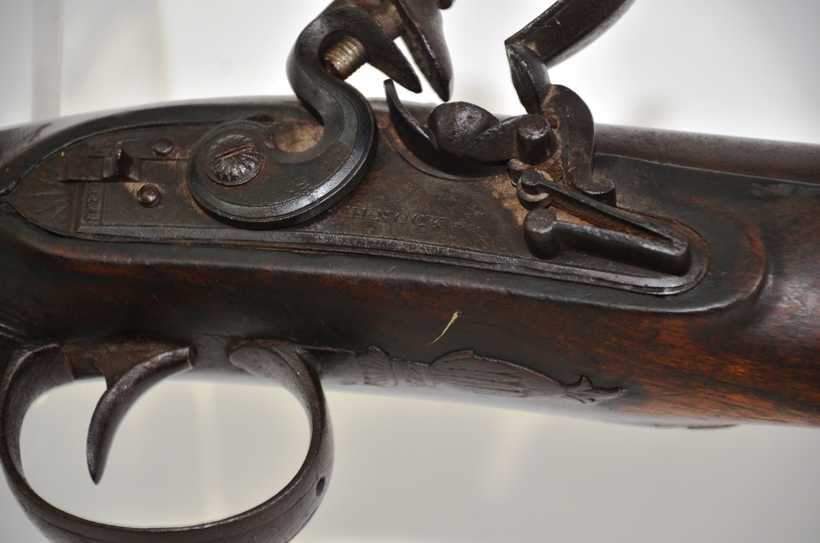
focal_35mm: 202
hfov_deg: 10.2
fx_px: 4603
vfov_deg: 6.8
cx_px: 410
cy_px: 272
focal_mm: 135
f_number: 5.6
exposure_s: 1/125
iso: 250
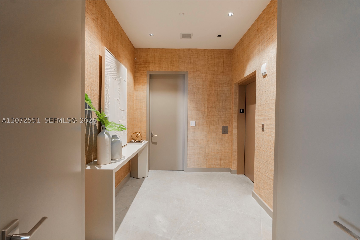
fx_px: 165
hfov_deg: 95.0
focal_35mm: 16
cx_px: 180
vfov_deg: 72.0
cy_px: 120
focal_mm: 11
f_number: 9
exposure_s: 1/2
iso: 250
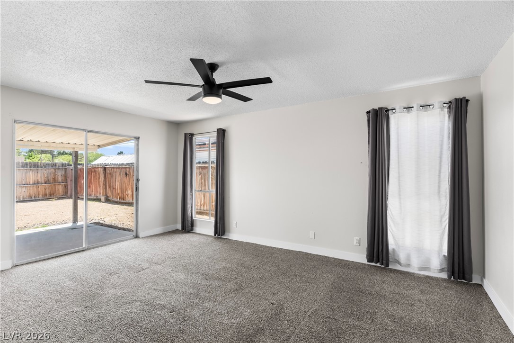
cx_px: 257
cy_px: 172
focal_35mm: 17
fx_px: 243
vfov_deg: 70.4
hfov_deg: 93.3
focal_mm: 17
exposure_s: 1/30
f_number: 8
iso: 500
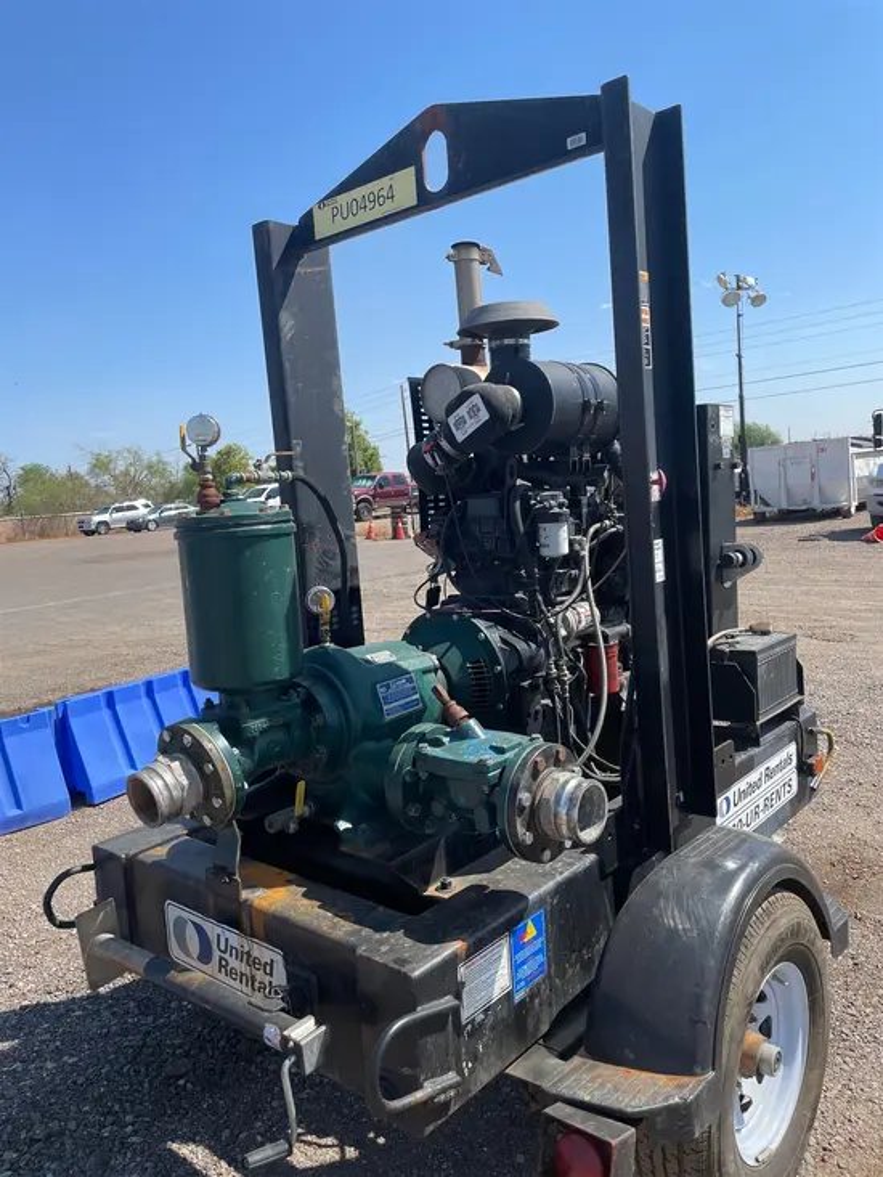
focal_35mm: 26
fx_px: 884
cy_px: 588
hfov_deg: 53.1
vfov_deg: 67.3
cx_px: 442
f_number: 1.6
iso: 32
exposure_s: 1/2451
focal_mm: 4.2
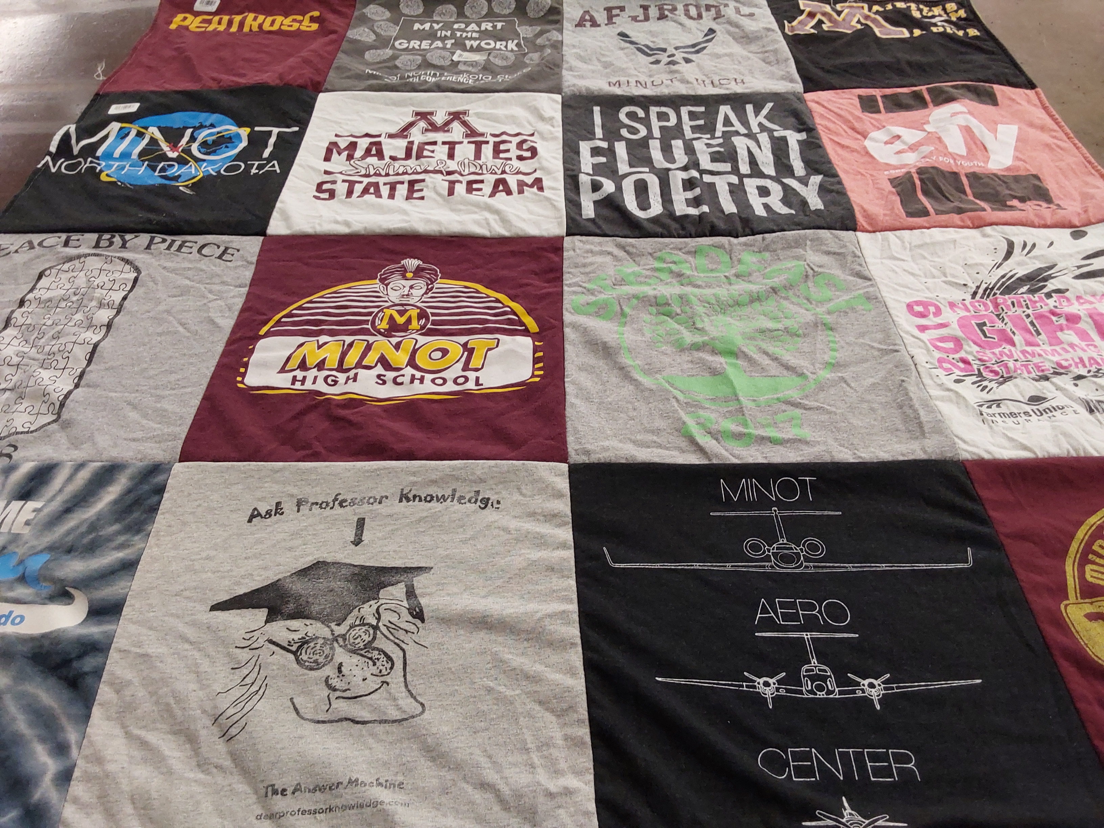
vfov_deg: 49.7
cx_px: 552
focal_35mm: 28
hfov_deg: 63.4
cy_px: 414
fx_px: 893
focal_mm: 2.91
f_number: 1.9
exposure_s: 1/50
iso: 100
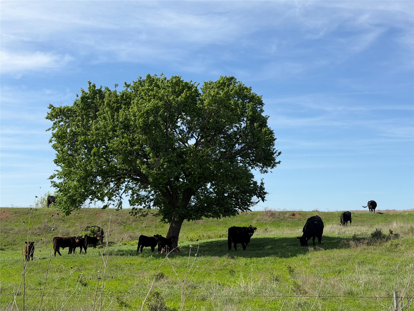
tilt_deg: +6.4
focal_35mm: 48
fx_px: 574
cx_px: 207
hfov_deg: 39.7
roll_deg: -0.1
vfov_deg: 30.3
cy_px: 156
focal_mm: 6.76
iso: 64
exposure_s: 1/4878
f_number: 1.78
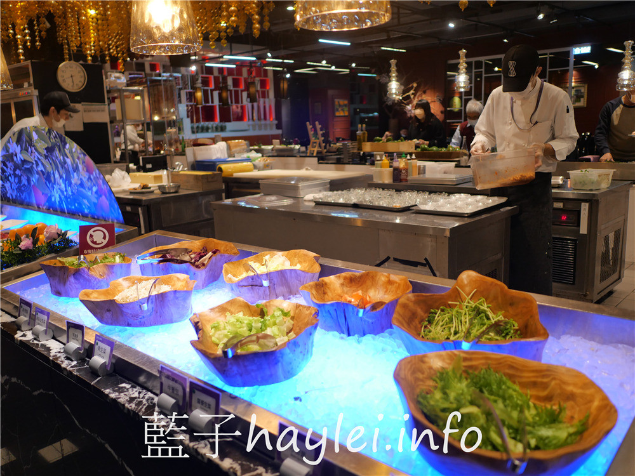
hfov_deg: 60.0
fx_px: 550
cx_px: 318
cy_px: 238
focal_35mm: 30
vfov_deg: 46.8
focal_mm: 15
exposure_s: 1/60
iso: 320
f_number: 1.7
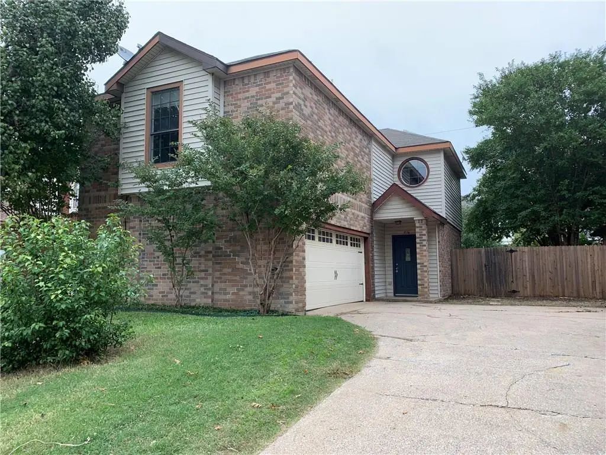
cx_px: 303
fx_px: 455
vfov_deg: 53.1
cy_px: 228
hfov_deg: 67.3
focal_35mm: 26
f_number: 1.8
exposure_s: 1/420
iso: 25
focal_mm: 4.25
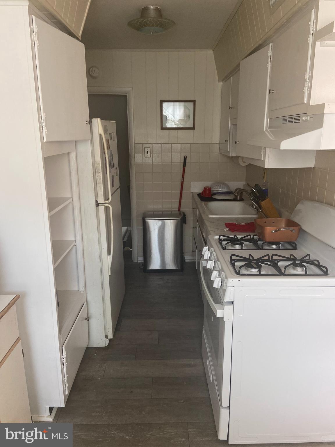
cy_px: 224
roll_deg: +0.1
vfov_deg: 67.3
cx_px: 168
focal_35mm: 26
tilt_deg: -13.9
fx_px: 335
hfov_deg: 53.1
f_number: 1.8
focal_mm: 4.25
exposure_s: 1/68
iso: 125
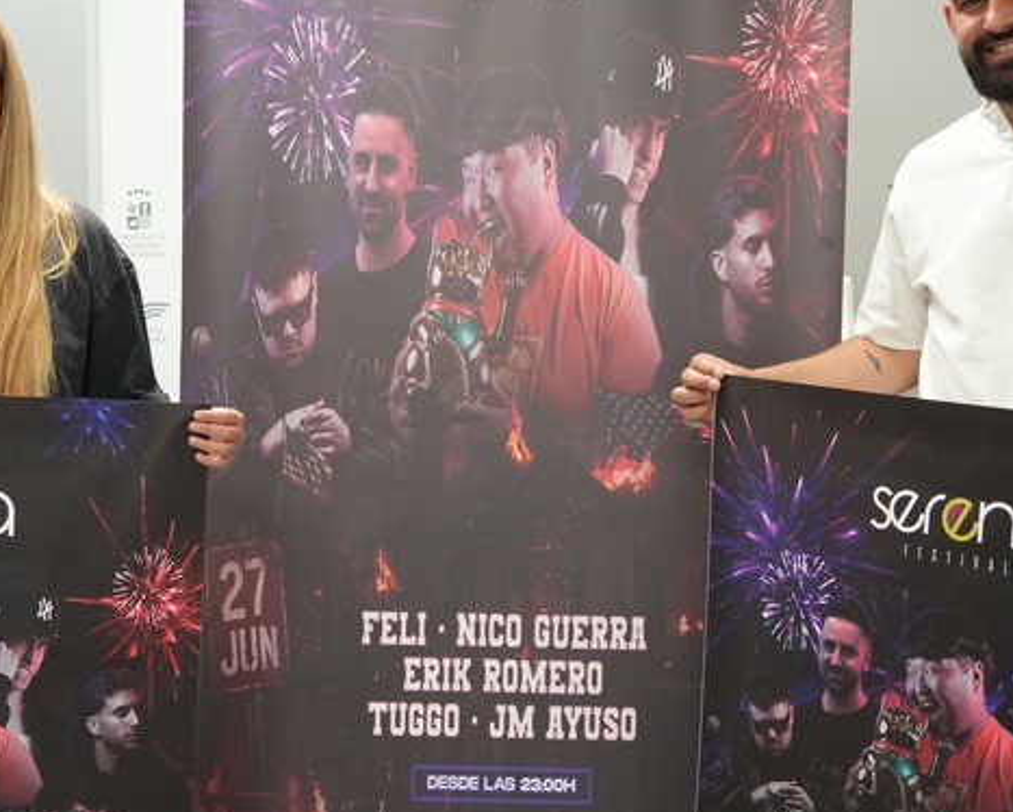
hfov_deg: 35.3
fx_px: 1590
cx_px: 477
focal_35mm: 53
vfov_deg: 28.6
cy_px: 398
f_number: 4
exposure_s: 1/160
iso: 3200
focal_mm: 33
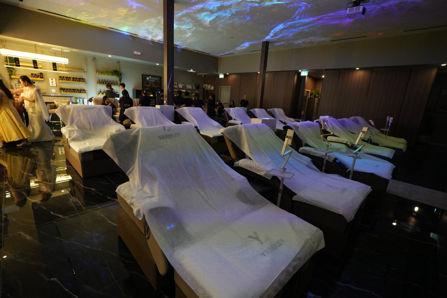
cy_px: 149
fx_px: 205
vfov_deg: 72.0
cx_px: 224
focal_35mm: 16
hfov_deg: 95.0
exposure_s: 1/160
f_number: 2
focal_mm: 11
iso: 2000
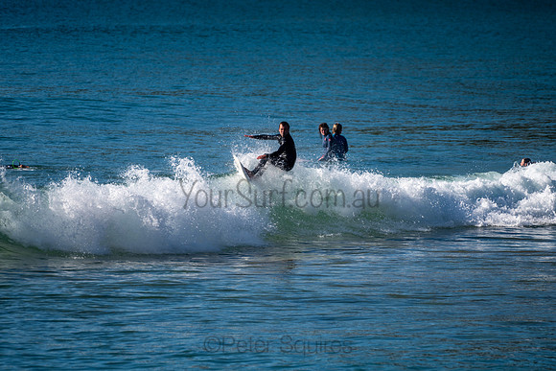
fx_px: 9246
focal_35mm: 599
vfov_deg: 2.3
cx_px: 284
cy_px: 181
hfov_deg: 3.4
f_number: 5.6
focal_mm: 500
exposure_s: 1/320
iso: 31
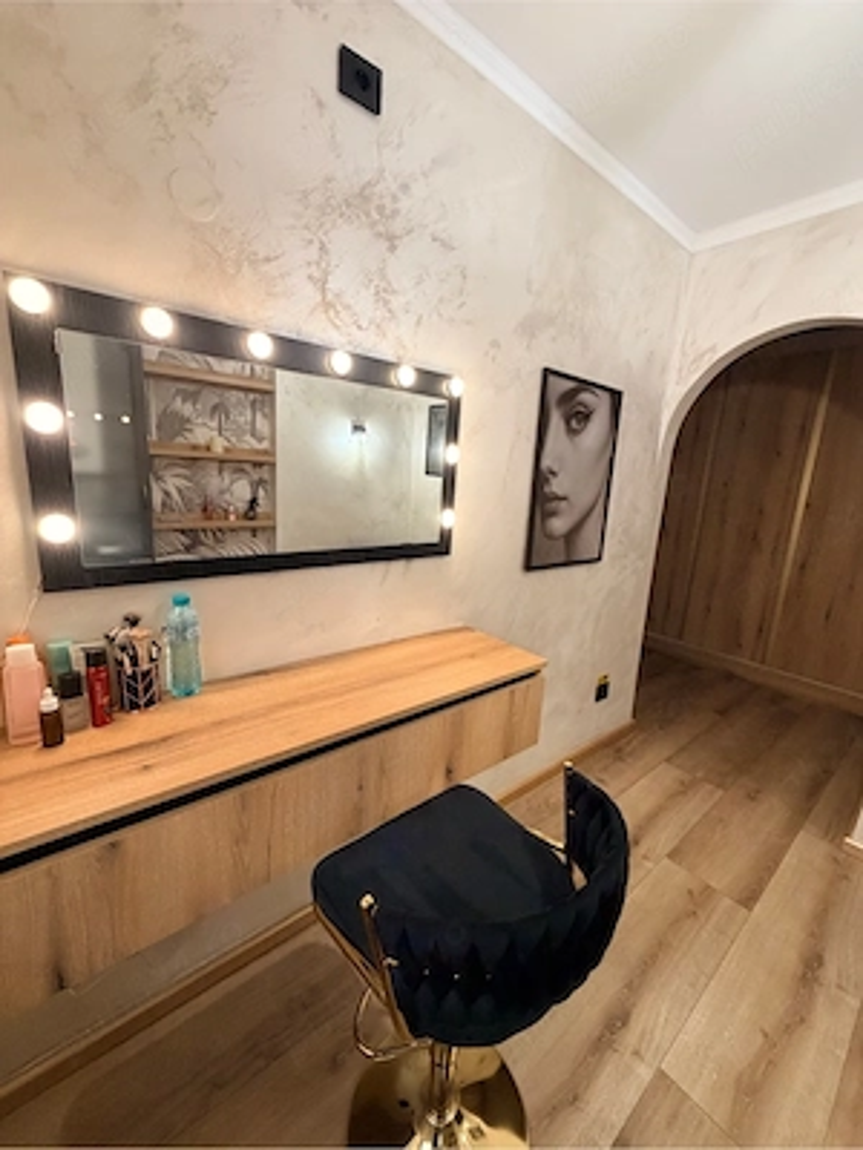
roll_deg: -2.9
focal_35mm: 14
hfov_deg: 85.7
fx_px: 465
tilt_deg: -11.9
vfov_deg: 102.1
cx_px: 432
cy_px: 575
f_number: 2.2
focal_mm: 2.22
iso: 400
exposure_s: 1/50
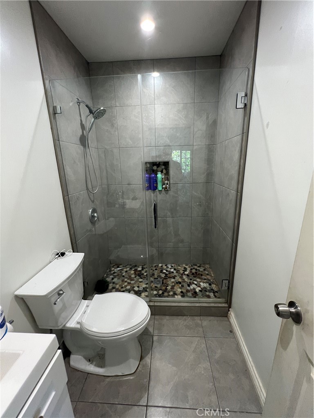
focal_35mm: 13
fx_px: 157
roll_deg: +0.4
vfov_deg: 106.2
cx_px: 157
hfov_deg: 89.9
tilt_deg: -13.1
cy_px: 209
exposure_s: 1/60
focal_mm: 1.57
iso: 250
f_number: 1.8
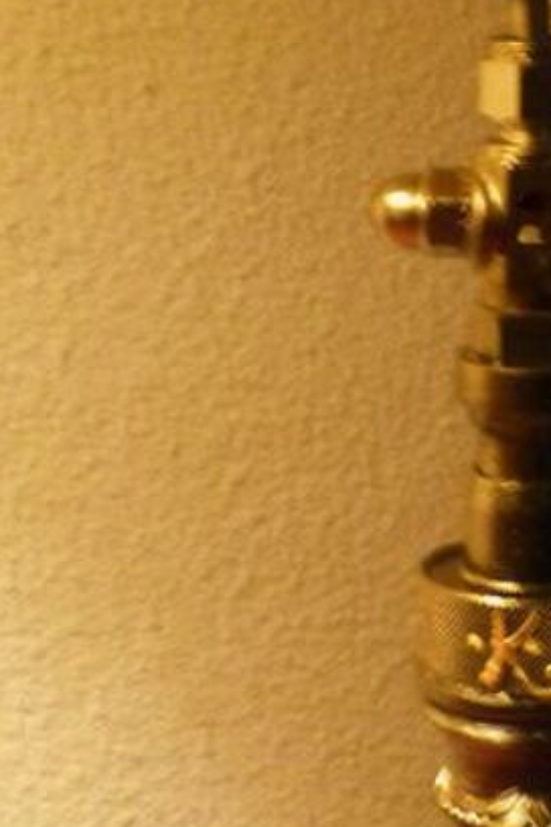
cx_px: 541
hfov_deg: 15.8
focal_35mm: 85
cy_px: 226
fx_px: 1951
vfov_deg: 23.7
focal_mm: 4.5
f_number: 2.8
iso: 400
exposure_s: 1/10
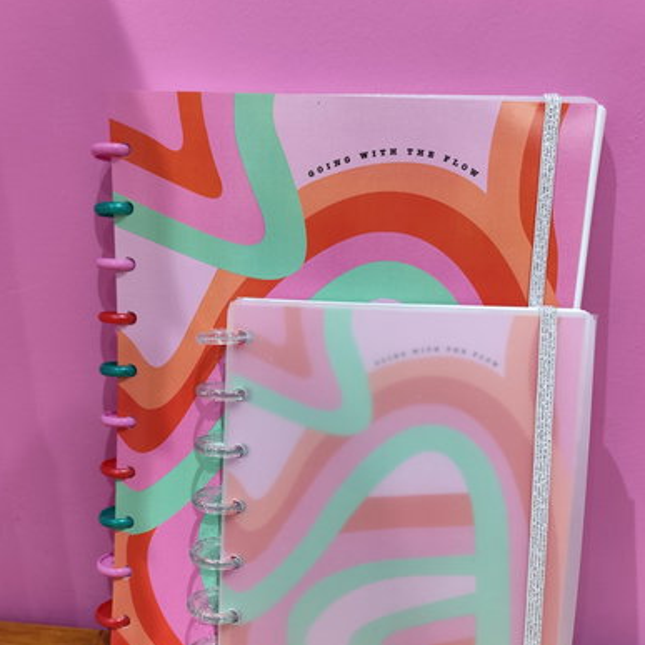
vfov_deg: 56.3
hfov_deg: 57.3
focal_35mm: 28
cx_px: 328
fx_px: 590
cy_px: 421
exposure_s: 1/50
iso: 640
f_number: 1.65
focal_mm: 6.19
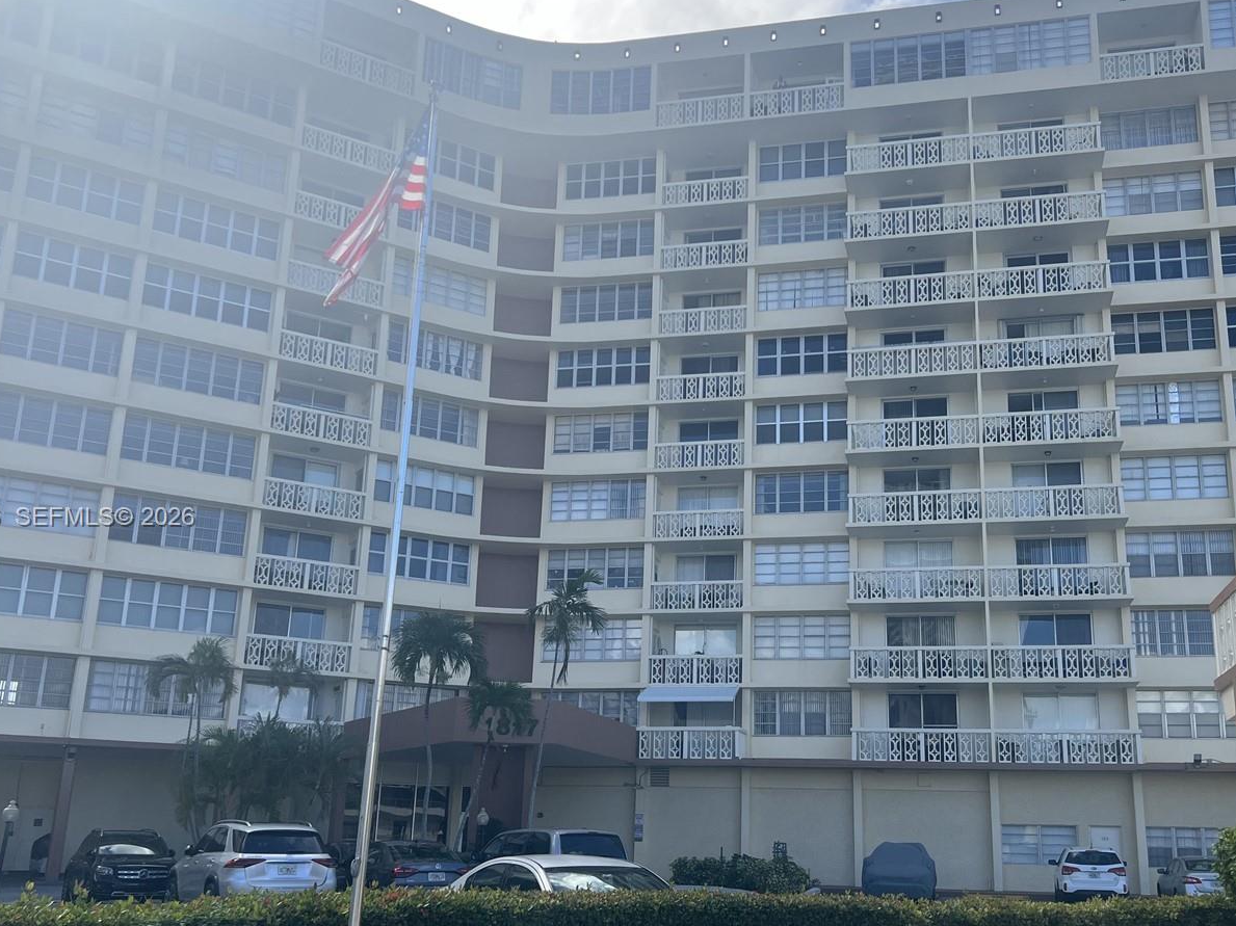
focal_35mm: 35
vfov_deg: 40.6
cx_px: 703
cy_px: 519
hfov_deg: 52.5
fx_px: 1249
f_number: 1.5
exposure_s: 1/2695
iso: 50
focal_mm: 5.7
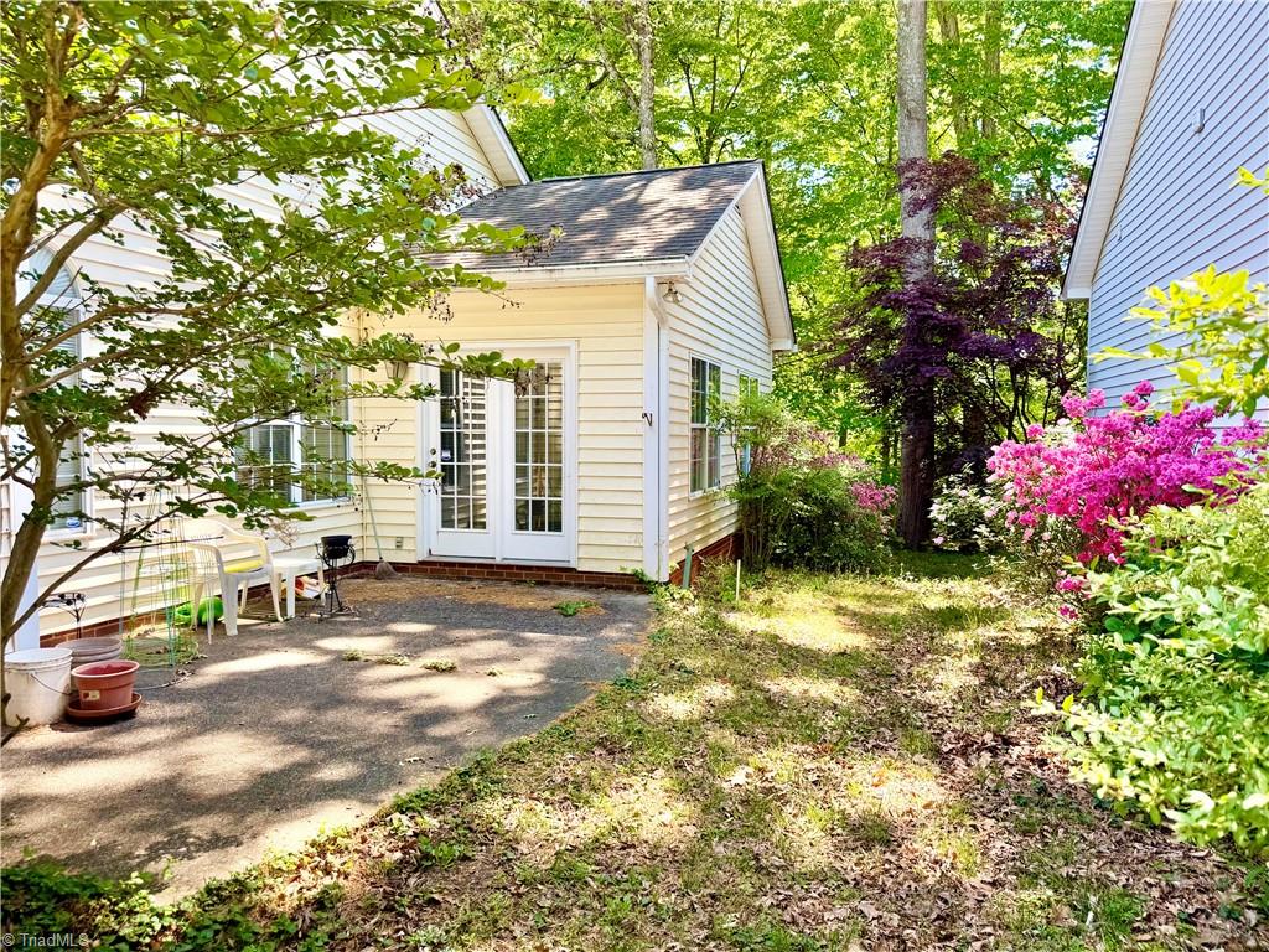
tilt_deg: -1.3
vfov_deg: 56.8
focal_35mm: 24
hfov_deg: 71.6
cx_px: 634
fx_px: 880
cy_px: 476
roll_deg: +0.7
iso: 80
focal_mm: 6.76
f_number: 1.78
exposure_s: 1/416
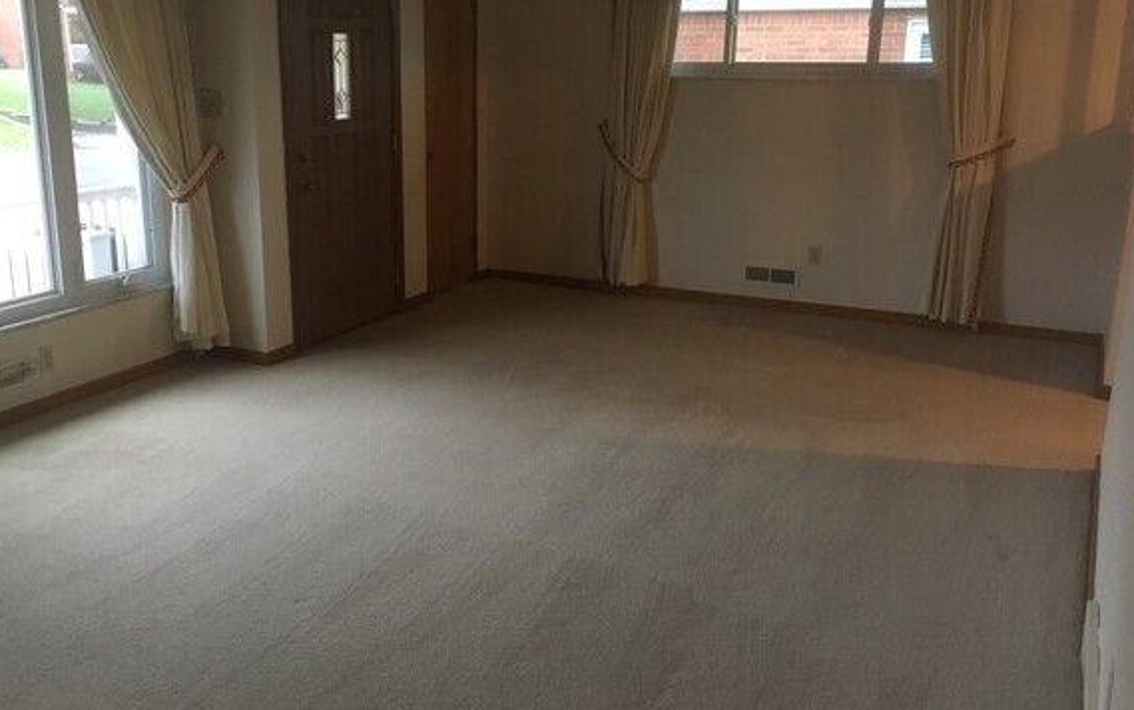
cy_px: 317
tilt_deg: -15.1
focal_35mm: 36
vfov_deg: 35.3
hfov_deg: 53.8
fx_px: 1113
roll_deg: +1.2
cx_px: 495
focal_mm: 4.15
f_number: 2.2
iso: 200
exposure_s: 1/30
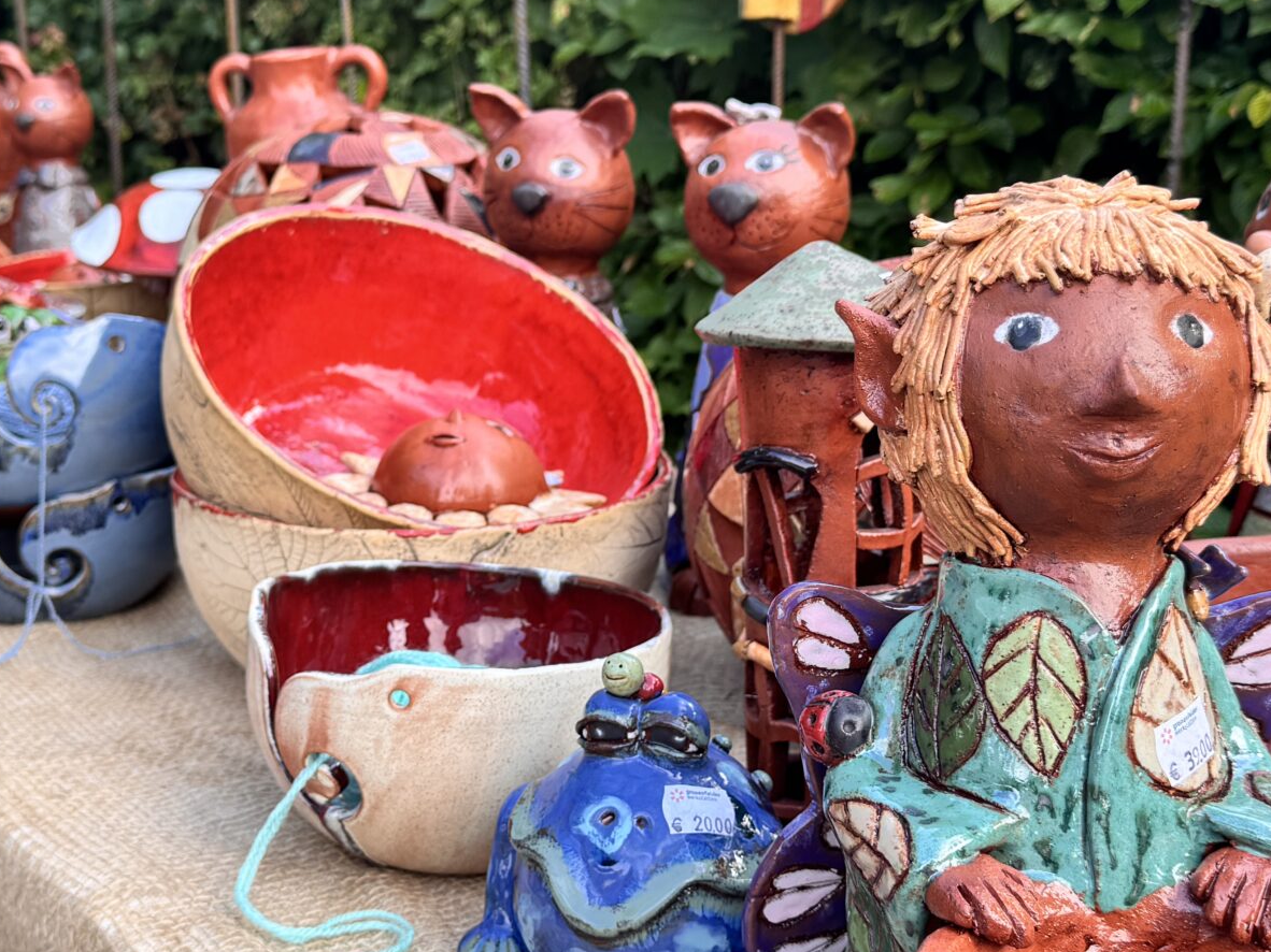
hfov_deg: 36.6
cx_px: 483
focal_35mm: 52
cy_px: 430
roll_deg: -0.4
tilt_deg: -9.2
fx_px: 1909
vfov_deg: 28.0
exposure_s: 1/454
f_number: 1.78
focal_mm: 6.76
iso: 80
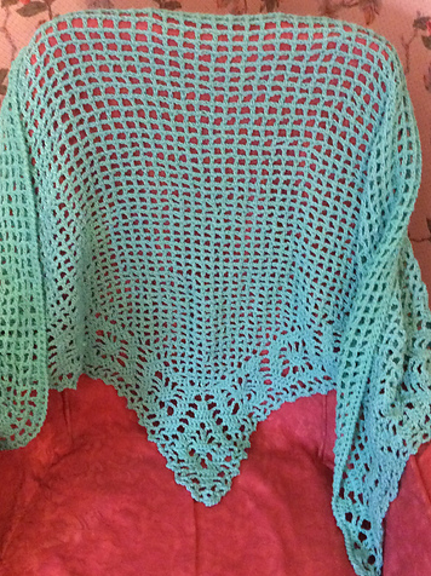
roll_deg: -2.5
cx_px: 197
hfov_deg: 33.5
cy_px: 281
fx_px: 715
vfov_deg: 43.9
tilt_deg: -40.4
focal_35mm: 43
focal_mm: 3.3
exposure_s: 1/15
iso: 400
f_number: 2.4
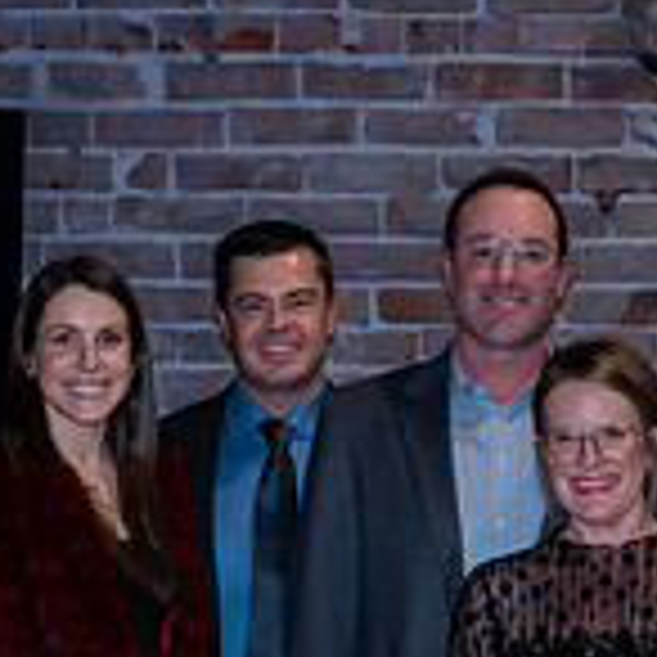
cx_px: 483
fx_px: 3092
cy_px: 626
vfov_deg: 12.0
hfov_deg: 12.1
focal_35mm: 144
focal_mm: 36
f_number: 5
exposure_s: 1/320
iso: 6400
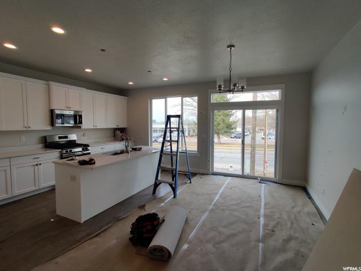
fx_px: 136
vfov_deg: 89.9
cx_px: 180
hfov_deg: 106.2
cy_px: 136
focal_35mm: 13
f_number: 2.2
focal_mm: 2.25
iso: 100
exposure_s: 1/204
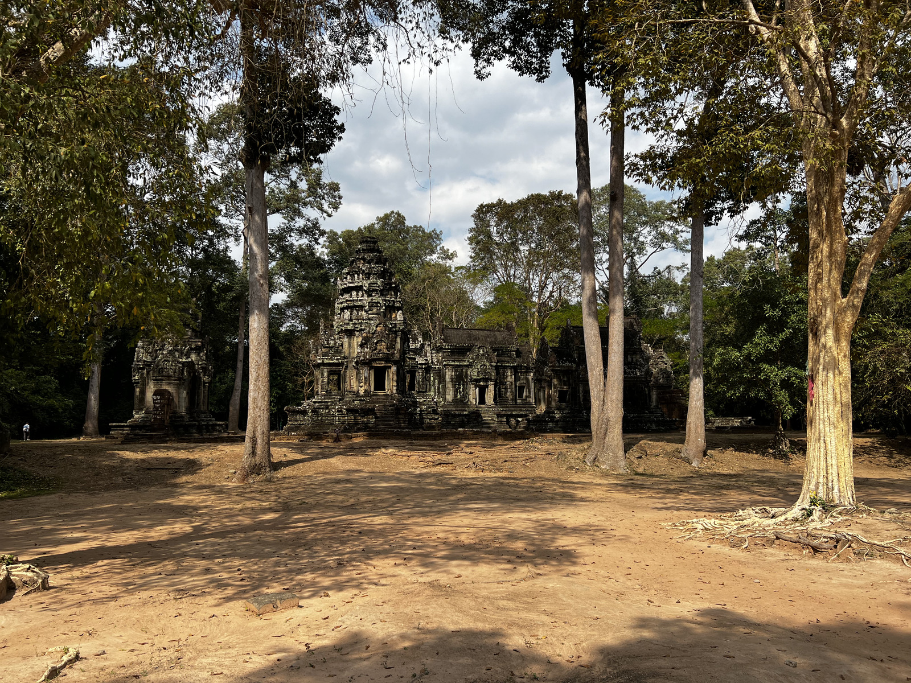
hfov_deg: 67.3
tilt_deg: +6.0
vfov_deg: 53.1
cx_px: 456
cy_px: 342
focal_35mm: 26
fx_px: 684
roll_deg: +0.7
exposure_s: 1/3968
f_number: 1.5
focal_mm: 5.7
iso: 50
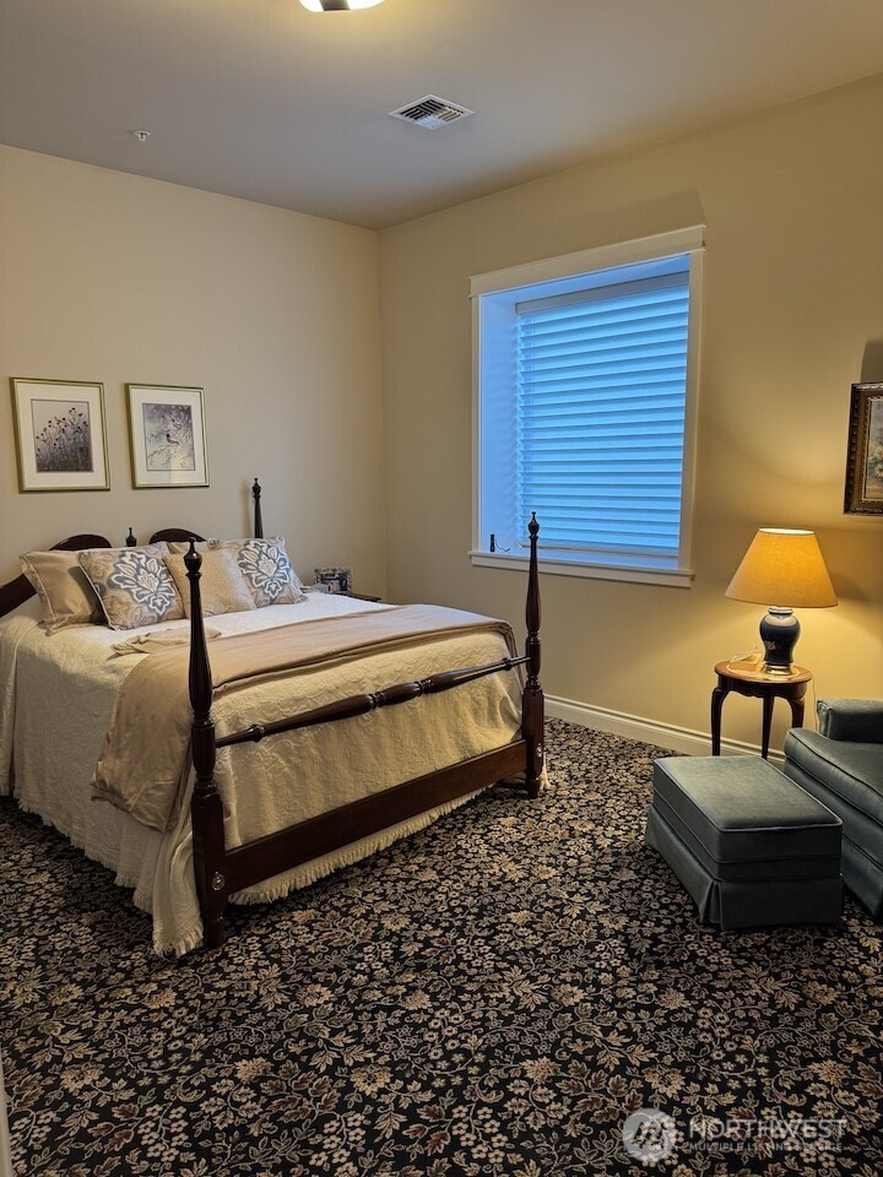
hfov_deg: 56.8
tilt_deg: -9.3
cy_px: 588
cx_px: 442
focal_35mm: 24
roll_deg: +0.9
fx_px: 816
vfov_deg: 71.6
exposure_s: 1/60
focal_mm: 6.76
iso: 160
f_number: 1.78
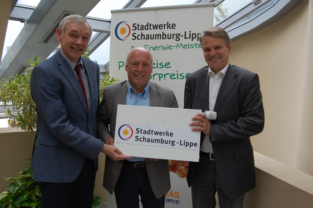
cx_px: 156
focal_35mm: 30
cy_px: 104
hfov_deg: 62.0
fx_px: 261
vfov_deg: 43.5
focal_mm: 20
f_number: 5.6
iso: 360
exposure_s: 1/125
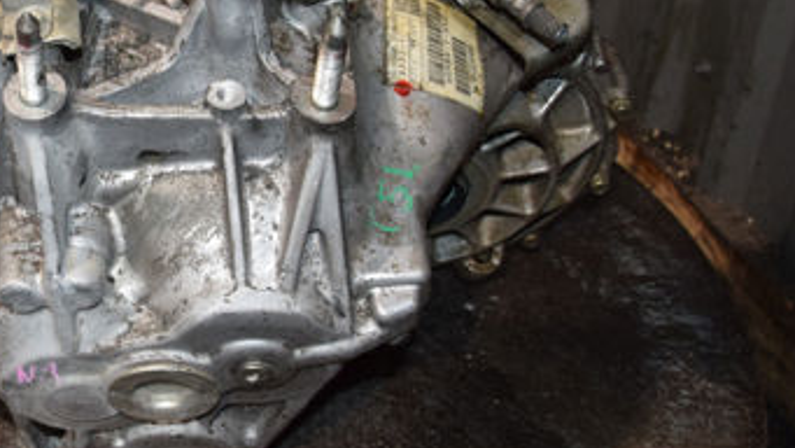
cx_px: 77
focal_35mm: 53
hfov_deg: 36.7
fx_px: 1118
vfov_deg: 22.2
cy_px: 65
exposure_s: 1/60
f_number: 5
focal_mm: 18
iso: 800
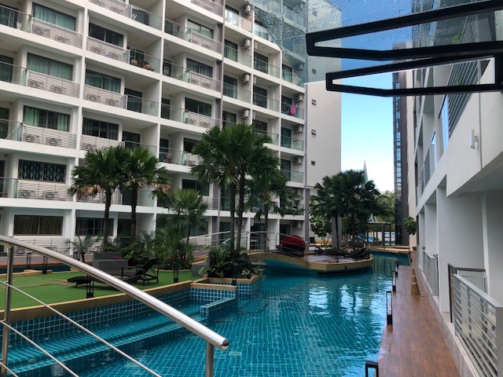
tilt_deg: +6.9
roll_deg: -1.2
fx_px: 407
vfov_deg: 49.7
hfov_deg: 63.4
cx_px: 252
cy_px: 188
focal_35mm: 28
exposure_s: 1/375
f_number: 1.8
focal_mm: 4
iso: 20
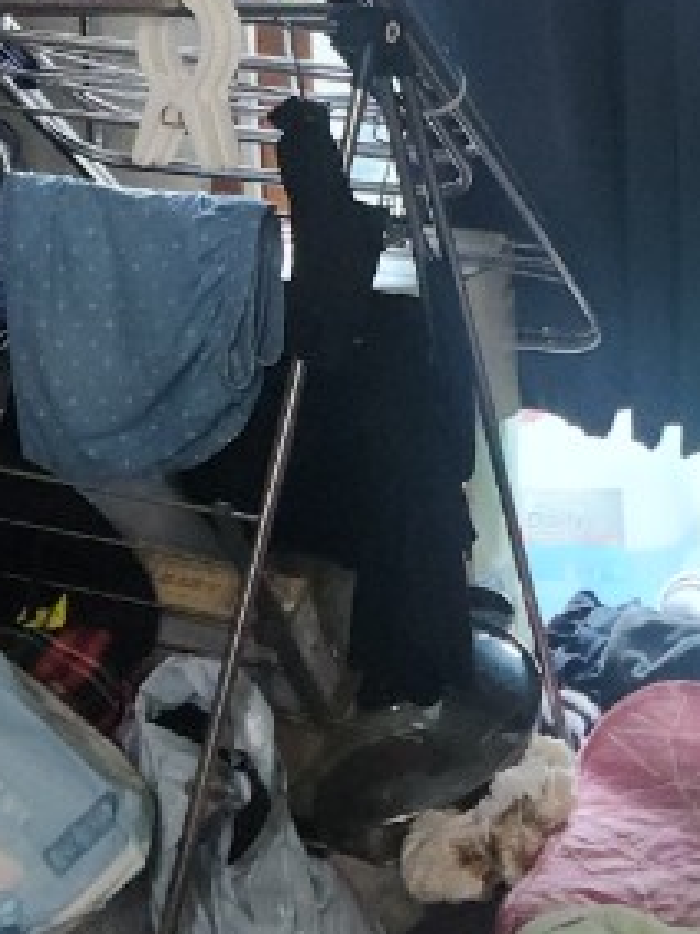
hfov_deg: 13.9
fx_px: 2806
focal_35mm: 104
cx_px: 776
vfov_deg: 18.2
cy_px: -99
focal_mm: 5.4
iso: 320
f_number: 1.8
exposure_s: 1/40
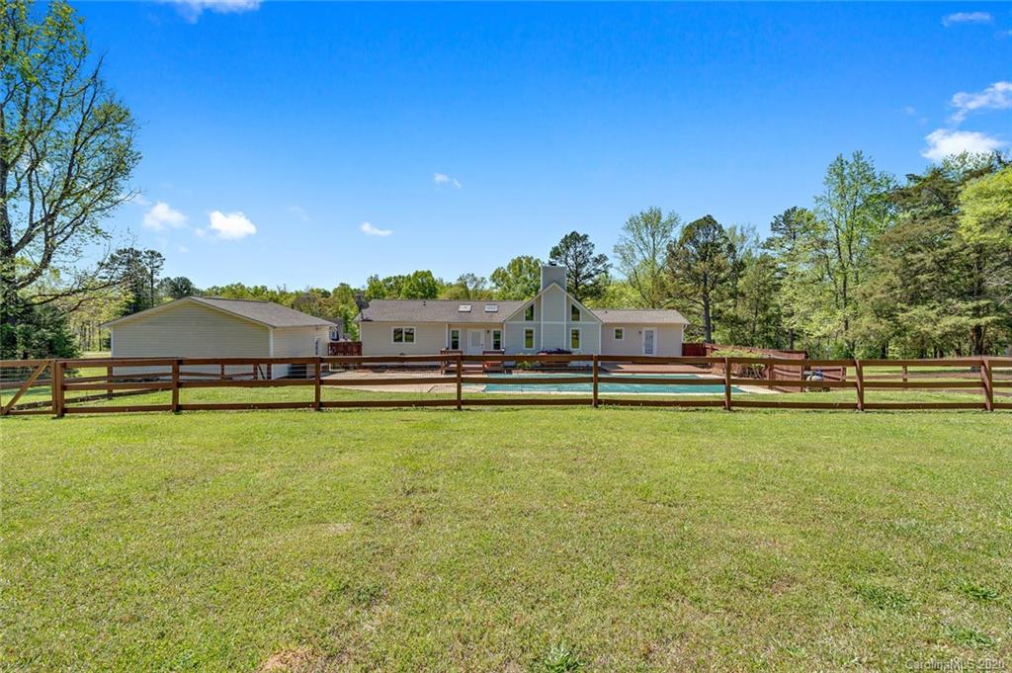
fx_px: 449
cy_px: 336
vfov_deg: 73.7
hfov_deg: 96.8
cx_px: 506
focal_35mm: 16
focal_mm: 16
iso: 100
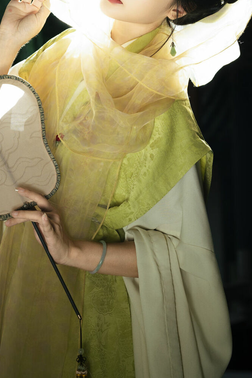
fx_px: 871
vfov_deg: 24.3
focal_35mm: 83
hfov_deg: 16.5
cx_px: 114
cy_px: 117
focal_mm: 53
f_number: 4
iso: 125
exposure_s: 1/160
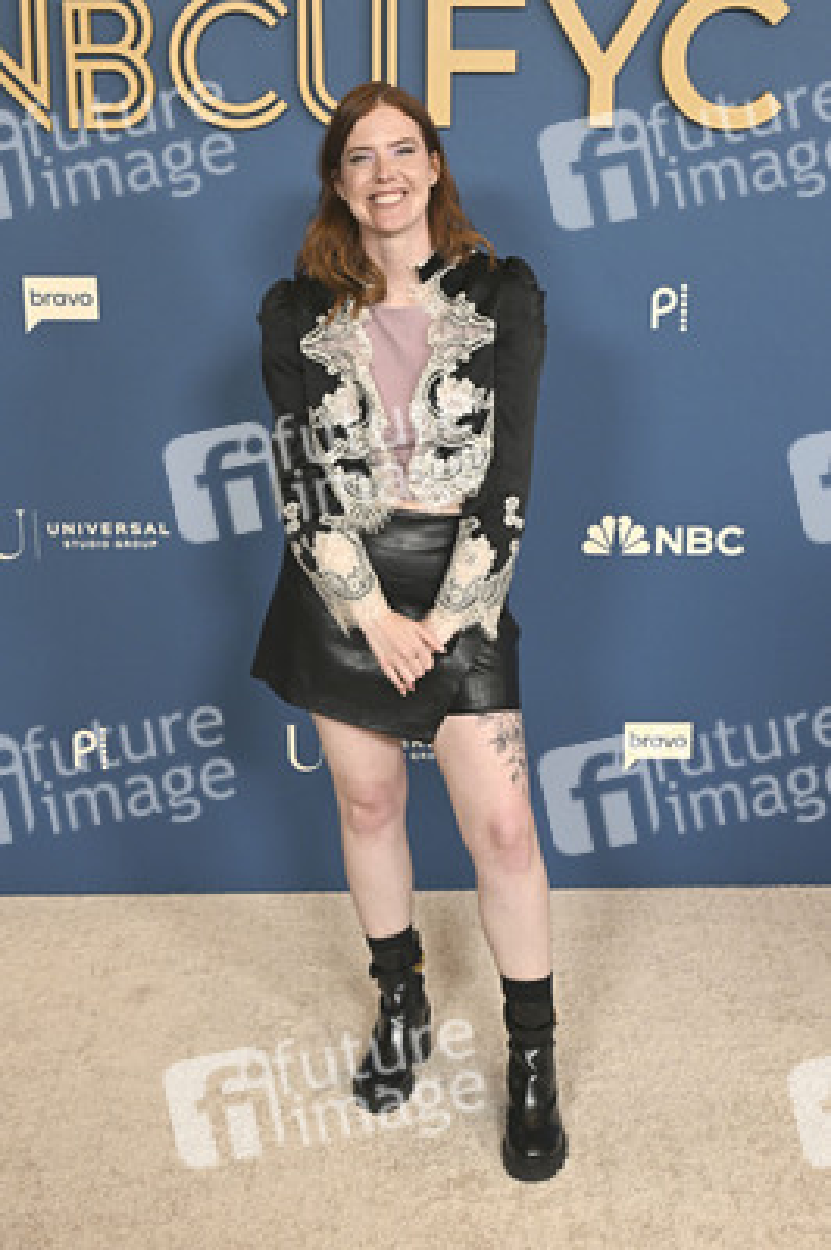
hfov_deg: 29.8
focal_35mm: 45
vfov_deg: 43.6
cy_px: 625
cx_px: 416
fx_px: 1561
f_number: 5
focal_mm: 45
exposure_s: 1/320
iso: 2000
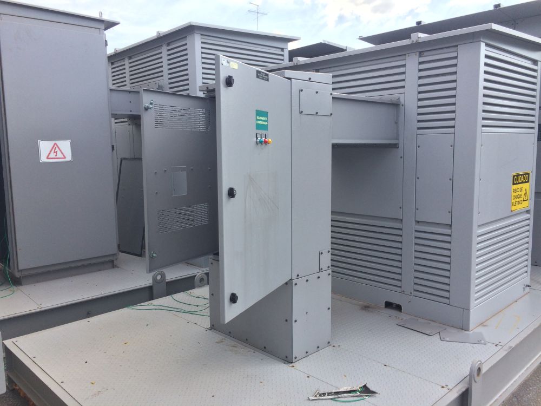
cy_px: 203
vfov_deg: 48.2
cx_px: 270
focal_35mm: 29
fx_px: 453
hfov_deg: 61.7
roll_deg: +0.1
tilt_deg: -7.6
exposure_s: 1/641
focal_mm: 4.15
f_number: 2.2
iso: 32
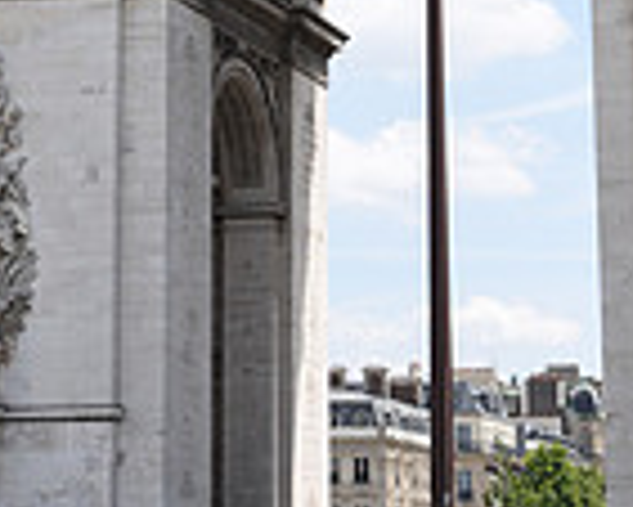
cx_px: 299
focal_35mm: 174
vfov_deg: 8.6
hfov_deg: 11.1
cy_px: -377
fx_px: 3262
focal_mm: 45
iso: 64
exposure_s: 1/160
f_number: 7.1
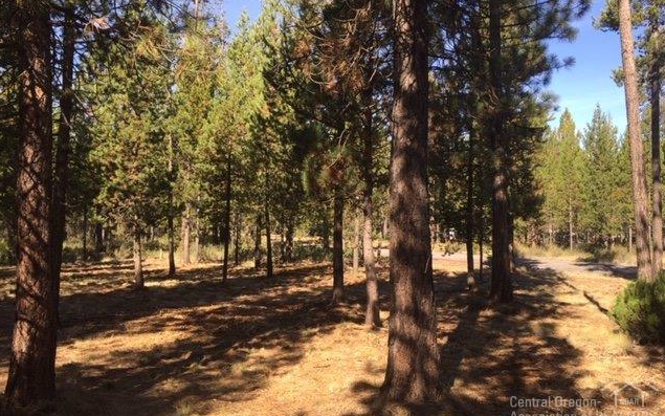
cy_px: 195
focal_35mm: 31
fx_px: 562
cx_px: 333
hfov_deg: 61.2
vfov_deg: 40.6
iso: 32
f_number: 2.2
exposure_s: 1/608
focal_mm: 4.15
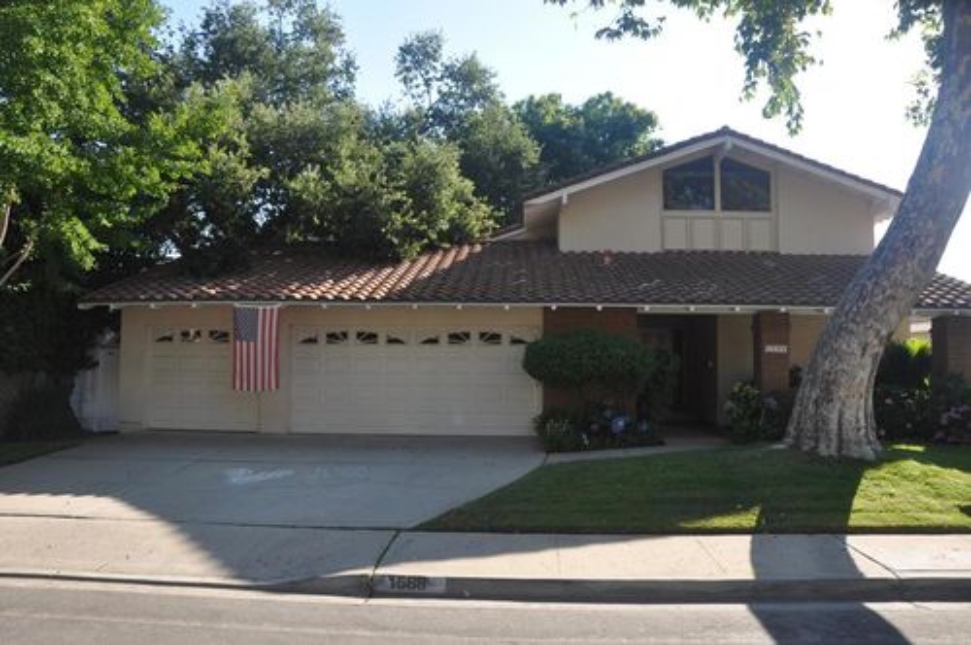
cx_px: 486
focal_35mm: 27
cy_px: 322
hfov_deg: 67.4
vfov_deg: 47.8
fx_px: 727
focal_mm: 18
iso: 200
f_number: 8
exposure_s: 1/250
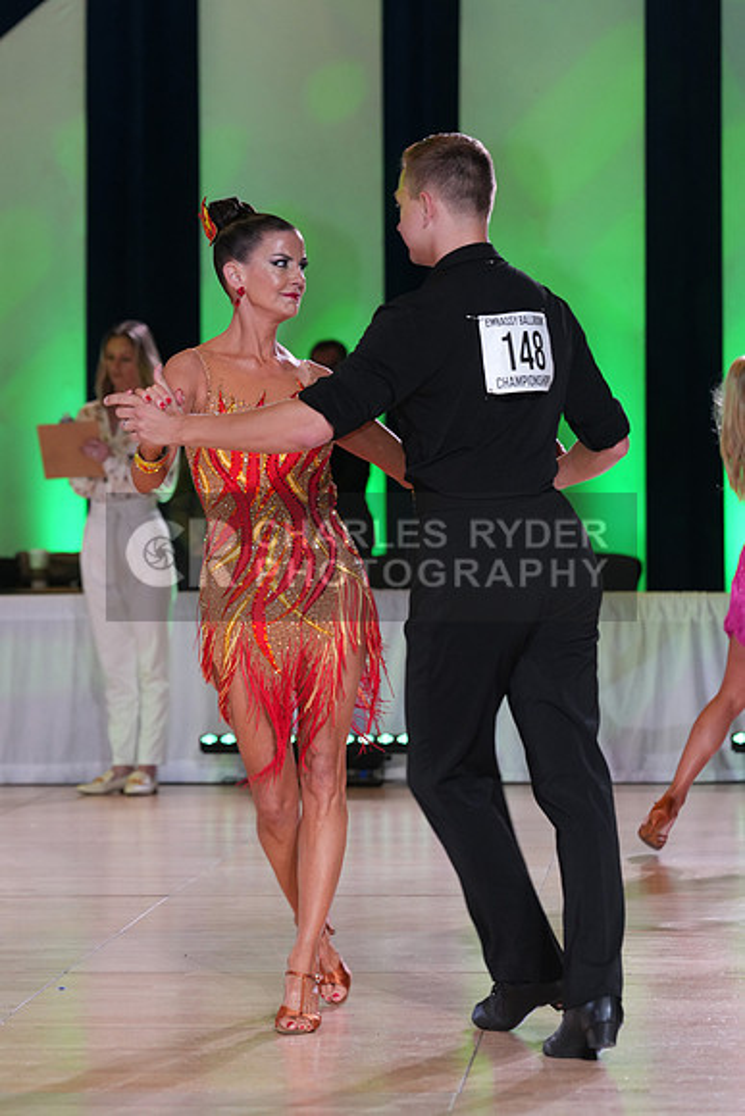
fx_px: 4188
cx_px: 372
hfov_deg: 10.2
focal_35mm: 135
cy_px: 558
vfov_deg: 15.2
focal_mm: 135
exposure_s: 1/200
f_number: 4.5
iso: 2000
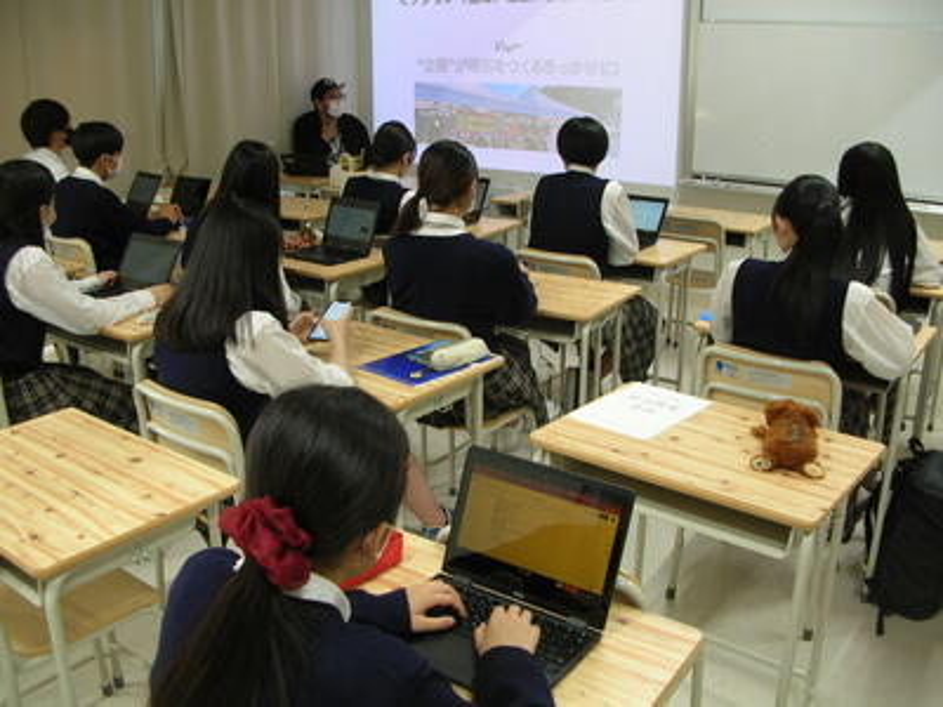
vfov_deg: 40.7
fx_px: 953
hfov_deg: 52.6
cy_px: 354
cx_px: 472
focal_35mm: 35
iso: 50
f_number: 2.8
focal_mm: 5.8
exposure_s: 1/9.4
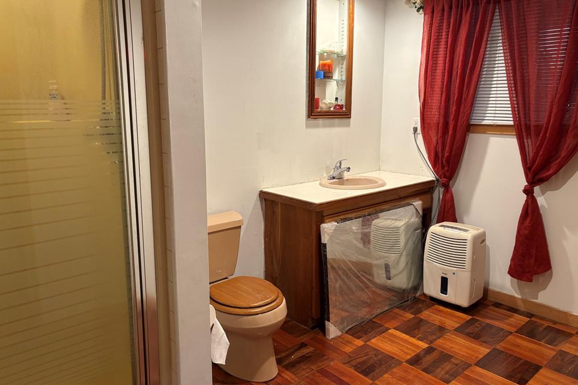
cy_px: 174
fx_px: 449
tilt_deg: -9.1
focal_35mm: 28
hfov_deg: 65.5
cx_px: 292
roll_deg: +0.2
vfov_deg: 46.3
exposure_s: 1/60
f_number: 1.6
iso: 160
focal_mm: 5.96
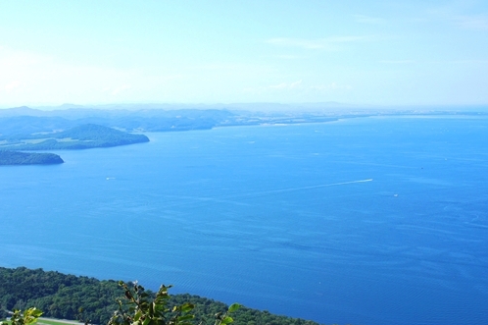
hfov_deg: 37.5
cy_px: 216
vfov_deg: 25.3
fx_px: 718
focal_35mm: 53
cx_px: 206
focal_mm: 22
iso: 200
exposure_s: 1/500
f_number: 7.1
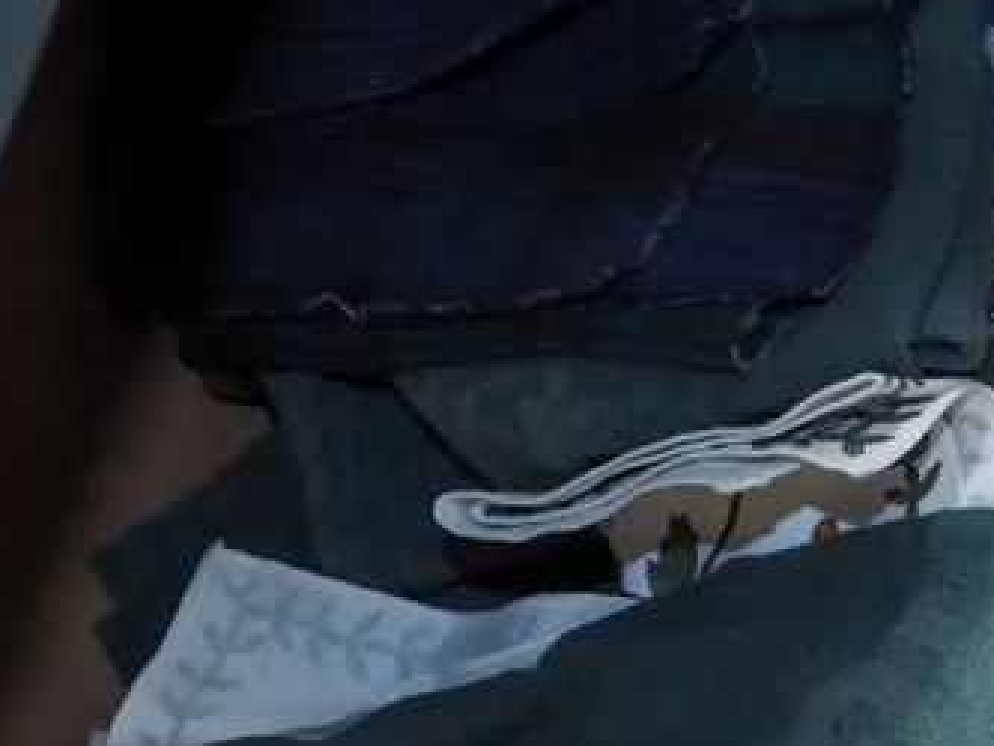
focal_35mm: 86
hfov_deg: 21.0
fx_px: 2470
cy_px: 477
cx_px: 1230
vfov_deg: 17.1
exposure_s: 1/60
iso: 1000
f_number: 5.6
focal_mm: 14
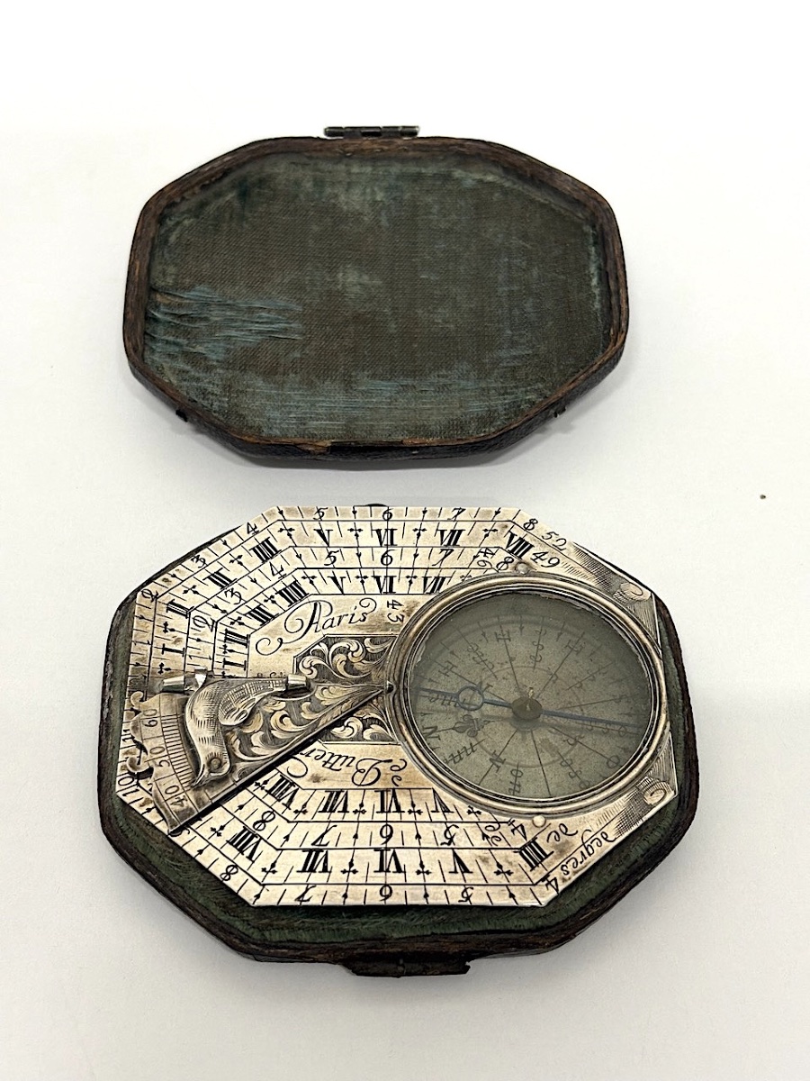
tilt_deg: -52.5
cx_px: 405
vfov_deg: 36.8
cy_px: 540
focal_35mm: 52
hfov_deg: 28.0
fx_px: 1622
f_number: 1.6
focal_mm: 5.96
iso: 50
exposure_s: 1/50
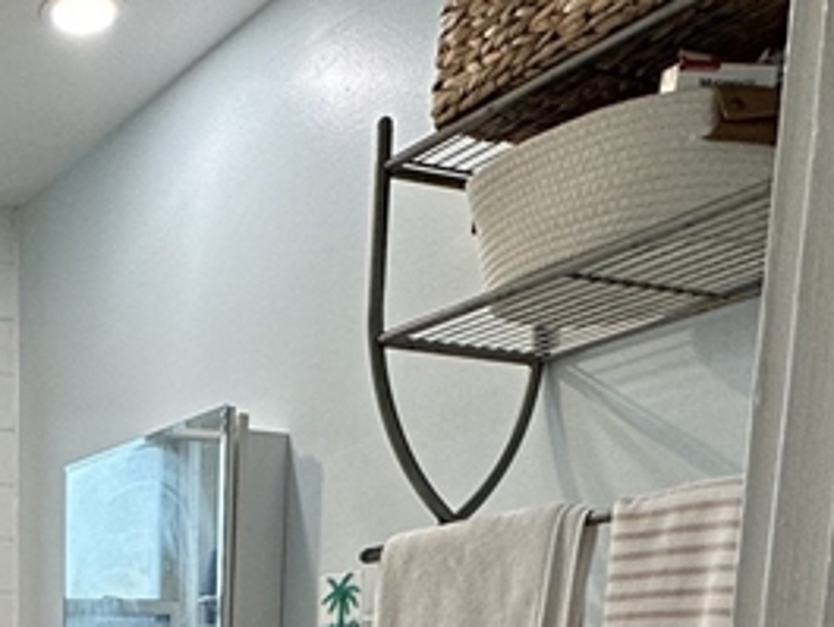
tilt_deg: -9.4
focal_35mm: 54
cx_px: -76
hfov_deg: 31.6
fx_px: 1302
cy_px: 933
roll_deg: +0.0
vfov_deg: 22.4
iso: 100
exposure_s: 1/120
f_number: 2.2
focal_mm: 2.22
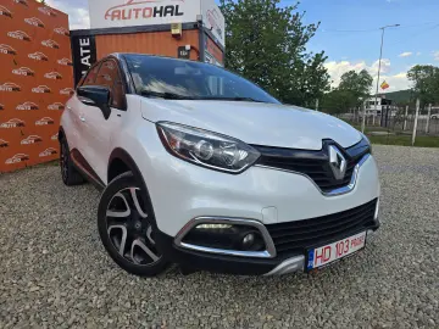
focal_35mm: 23
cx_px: 220
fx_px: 292
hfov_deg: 73.9
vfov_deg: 58.9
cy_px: 164
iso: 12
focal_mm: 6.3
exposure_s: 1/312
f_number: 1.7
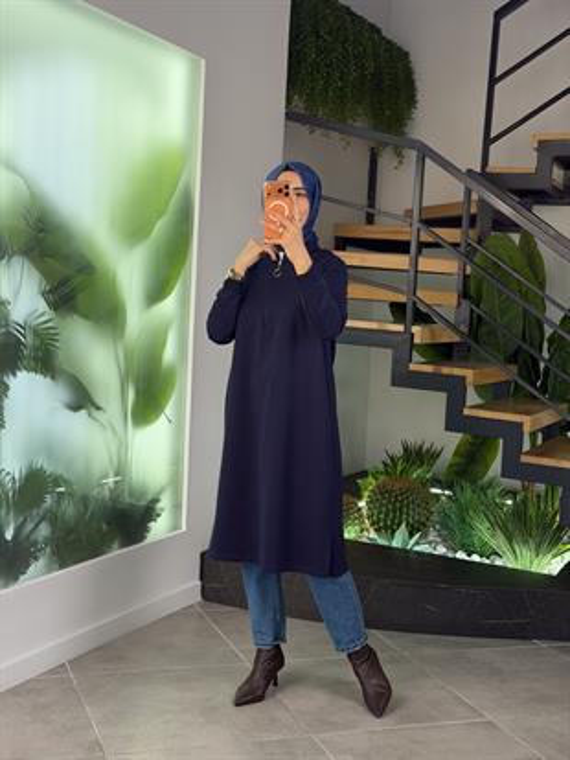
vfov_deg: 39.6
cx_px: 285
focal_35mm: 48
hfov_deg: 30.3
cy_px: 380
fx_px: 1053
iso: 50
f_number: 1.78
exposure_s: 1/189
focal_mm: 6.76
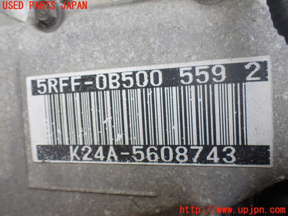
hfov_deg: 60.0
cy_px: 108
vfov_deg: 46.8
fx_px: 250
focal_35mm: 30
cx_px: 144
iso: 100
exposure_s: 1/200
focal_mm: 5.4
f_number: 2.3
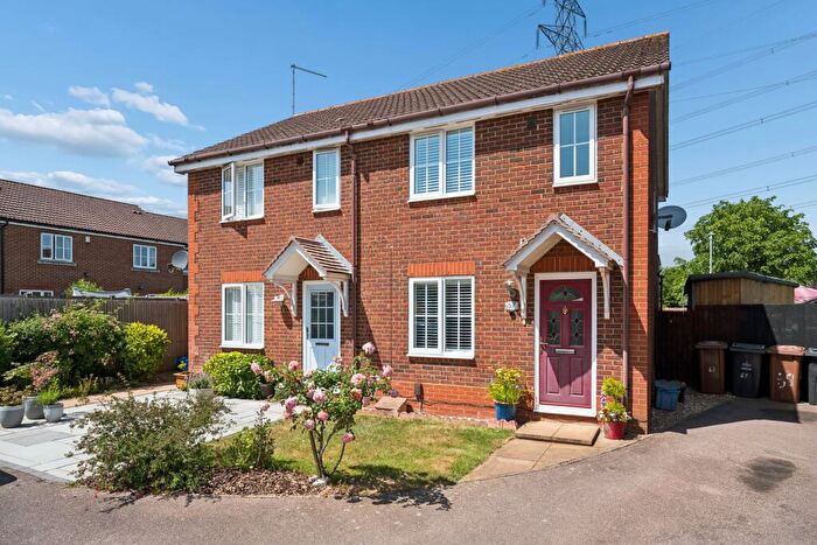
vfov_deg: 60.0
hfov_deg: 81.7
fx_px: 472
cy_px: 272
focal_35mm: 21
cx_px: 408
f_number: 8
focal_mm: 20.8
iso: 100
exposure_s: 1/250
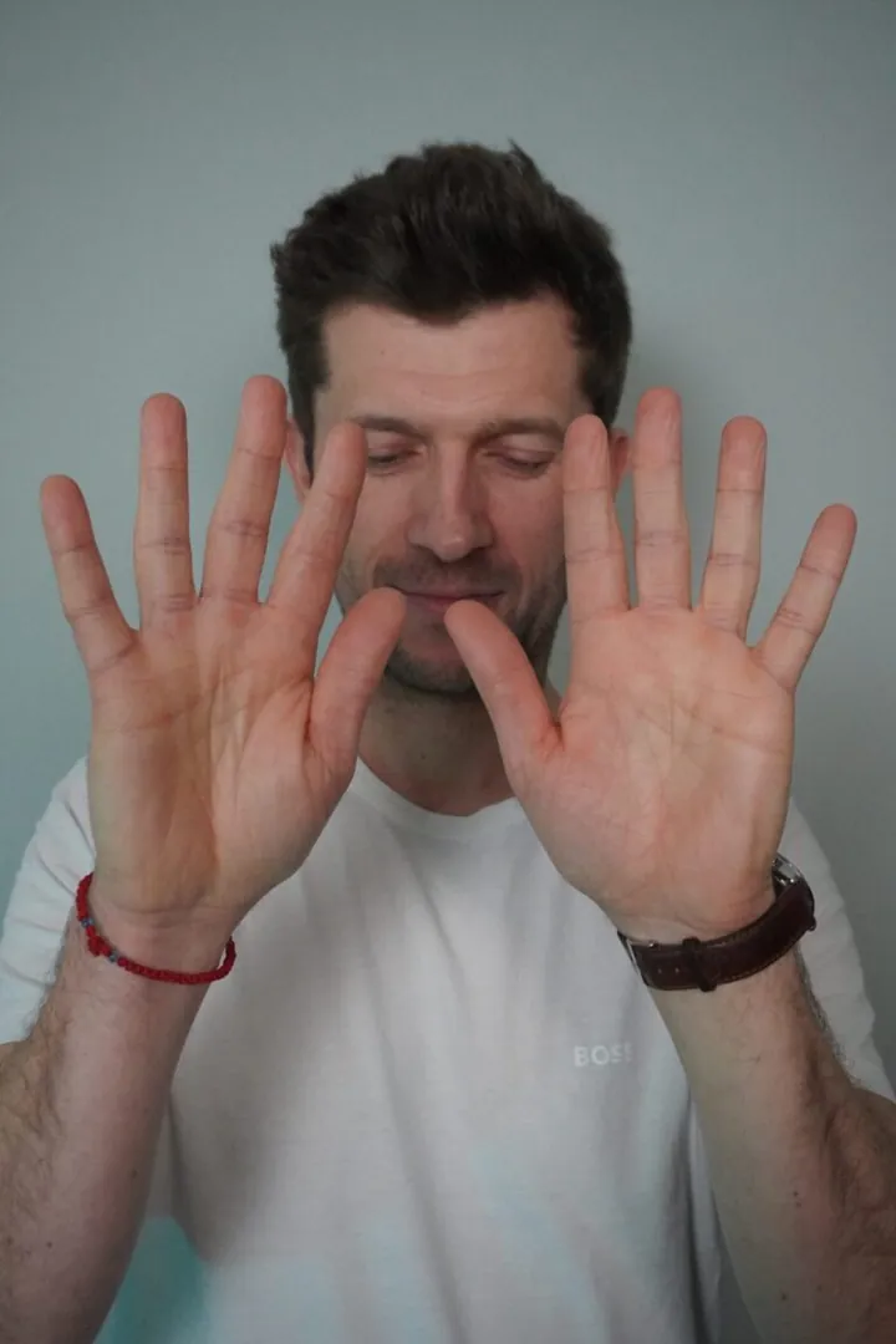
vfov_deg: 49.6
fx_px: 1456
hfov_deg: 34.2
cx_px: 448
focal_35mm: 39
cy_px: 672
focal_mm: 26
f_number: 4.5
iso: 6400
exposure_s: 1/160
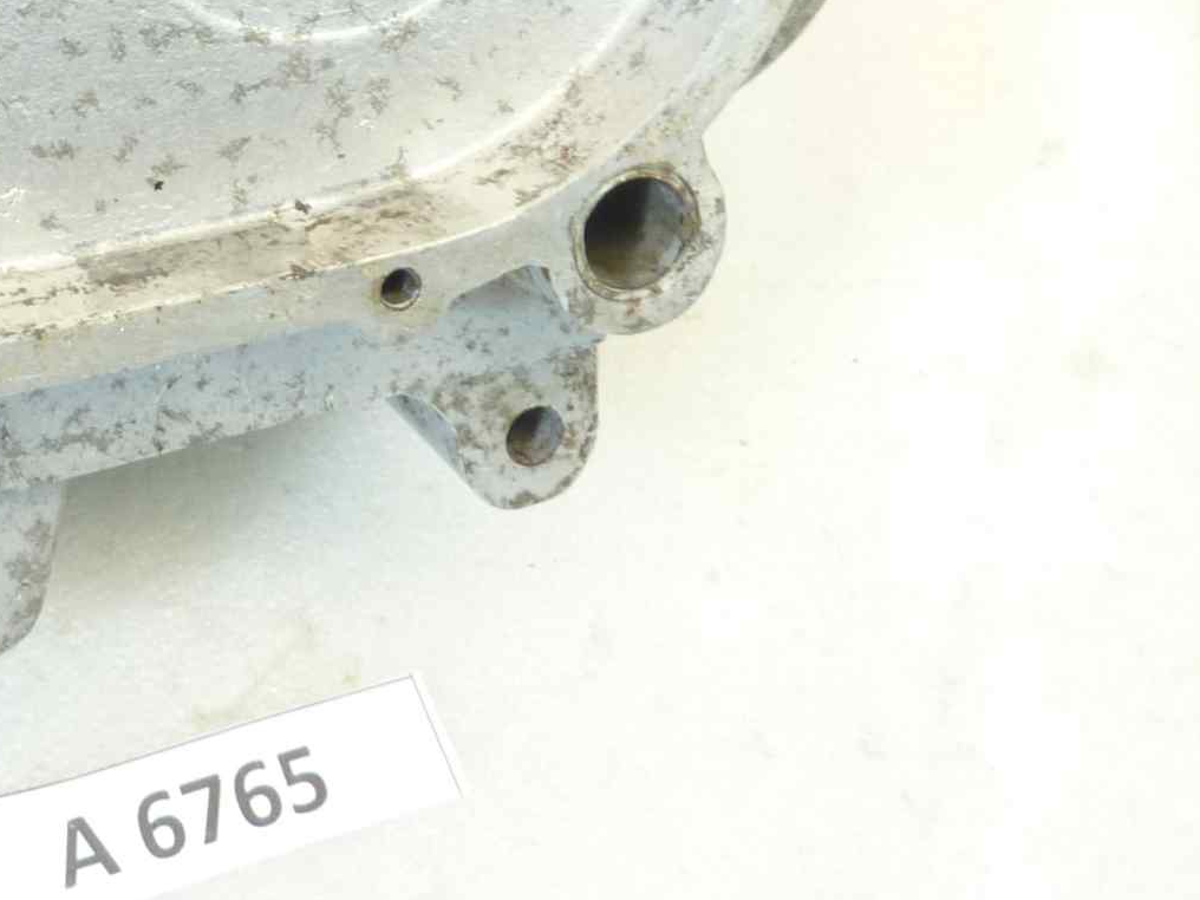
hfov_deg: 29.6
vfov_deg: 21.8
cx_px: 154
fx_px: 2184
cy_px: -137
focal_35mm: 63
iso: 80
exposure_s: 1/15
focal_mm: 4.1
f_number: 3.3
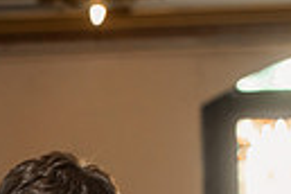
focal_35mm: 315
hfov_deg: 6.4
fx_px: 2546
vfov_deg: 4.3
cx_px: -187
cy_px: 416
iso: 500
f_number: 2.8
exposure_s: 1/160
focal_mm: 70
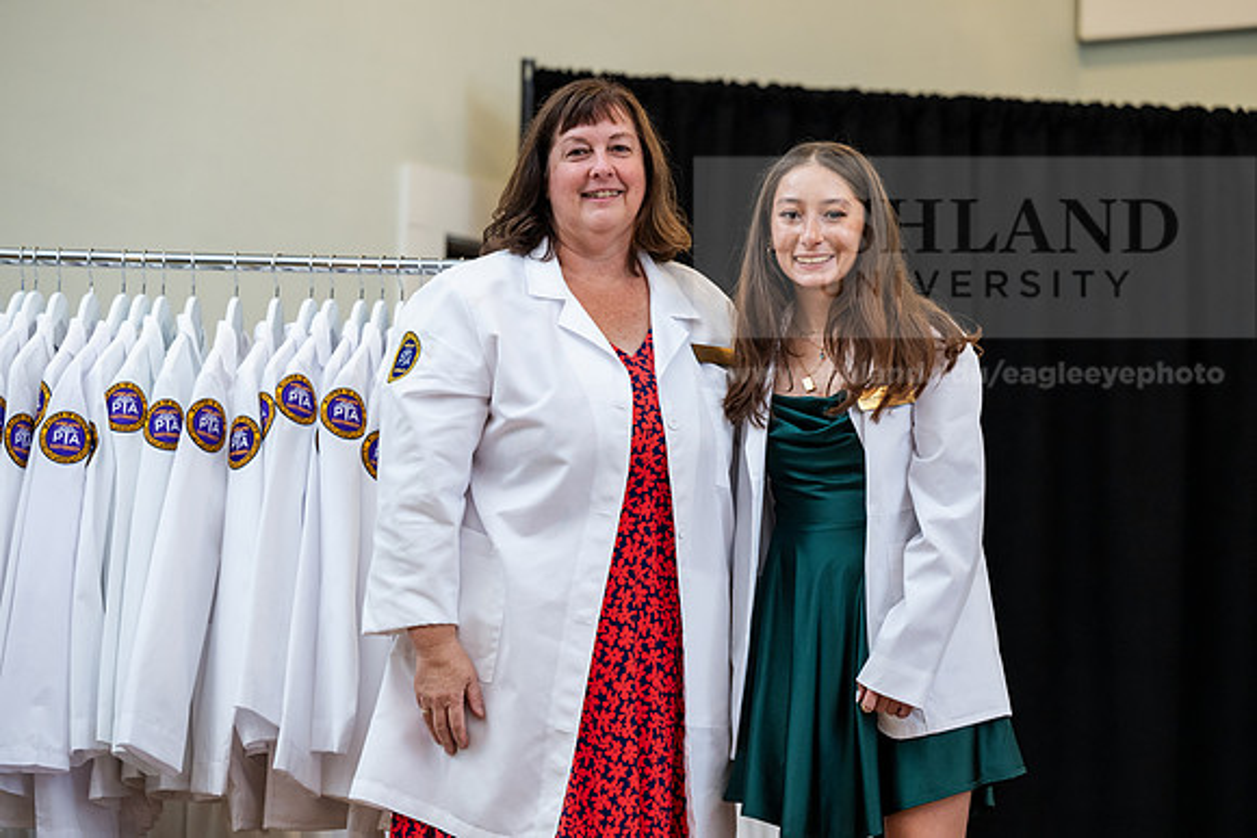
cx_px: 628
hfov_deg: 17.1
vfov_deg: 11.4
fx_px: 4191
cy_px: 419
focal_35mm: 120
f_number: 3.5
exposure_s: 1/200
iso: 1600
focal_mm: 120
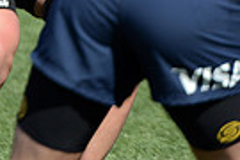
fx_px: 7759
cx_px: 44
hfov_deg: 1.8
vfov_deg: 1.2
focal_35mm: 1164
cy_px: -172
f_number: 4
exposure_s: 1/1600
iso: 400
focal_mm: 270
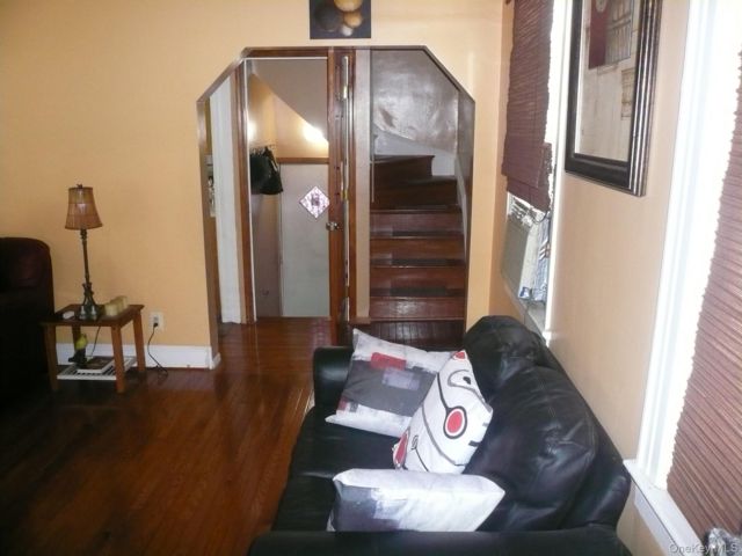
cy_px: 278
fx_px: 600
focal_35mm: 28
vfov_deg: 49.7
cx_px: 371
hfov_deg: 63.4
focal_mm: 4.6
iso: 400
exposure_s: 1/30
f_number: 2.8
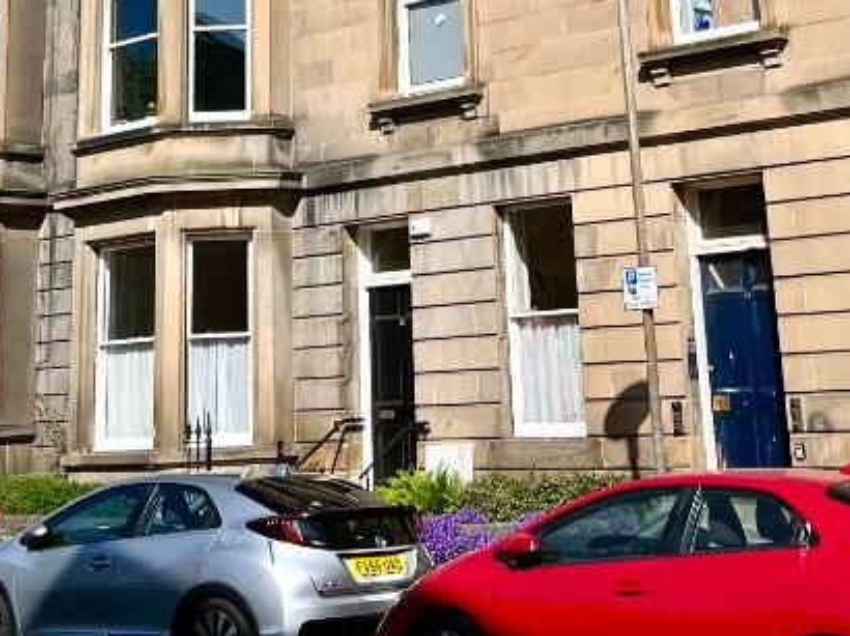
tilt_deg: +16.4
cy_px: -106
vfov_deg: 21.2
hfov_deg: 29.8
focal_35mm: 65
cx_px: 442
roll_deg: +0.5
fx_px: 1595
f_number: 1.5
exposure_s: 1/6211
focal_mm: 5.7
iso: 50
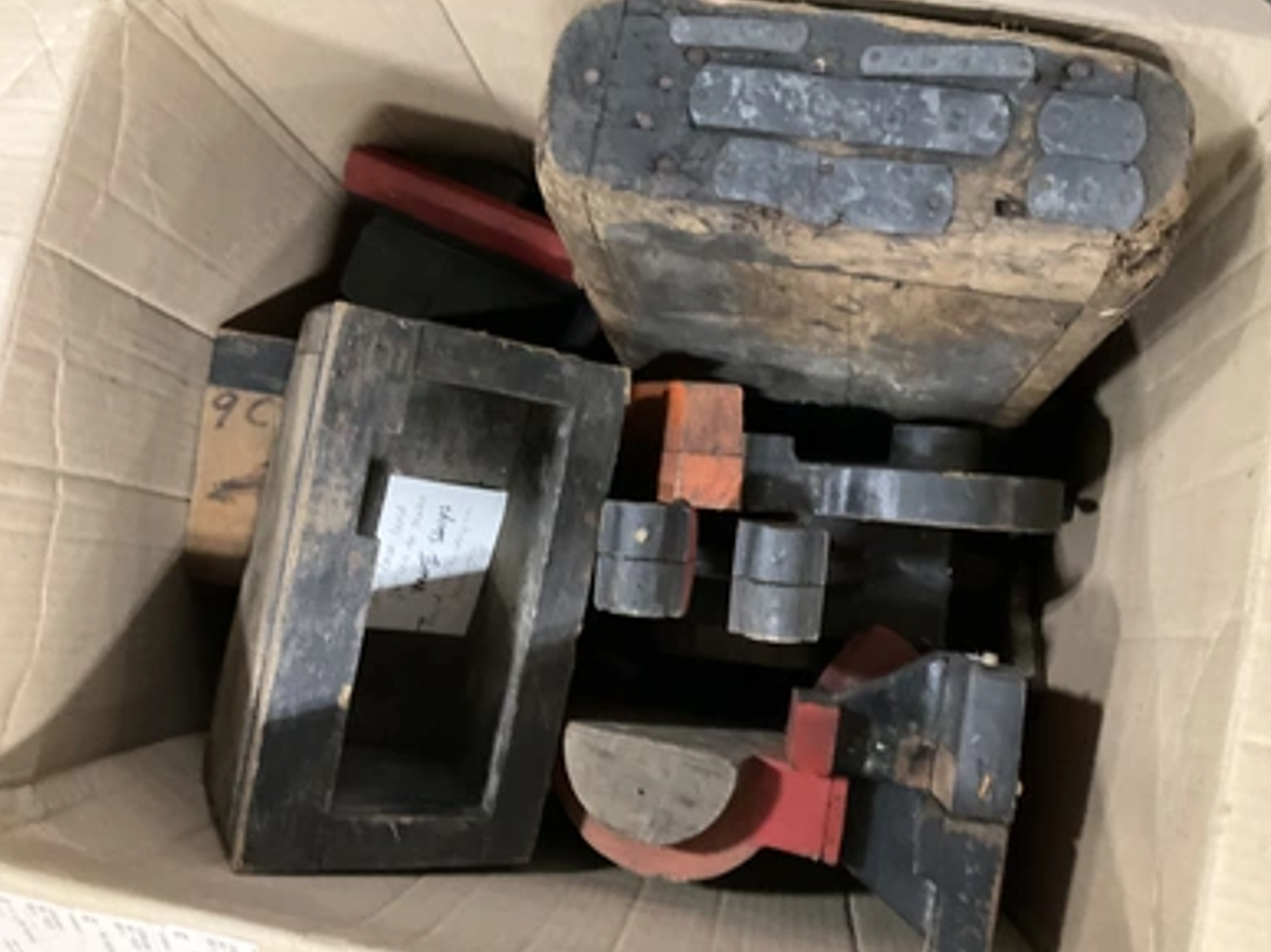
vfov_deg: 46.8
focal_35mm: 30
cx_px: 650
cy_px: 473
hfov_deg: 60.0
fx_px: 1101
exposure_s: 1/20
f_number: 1.8
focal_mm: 3
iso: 500
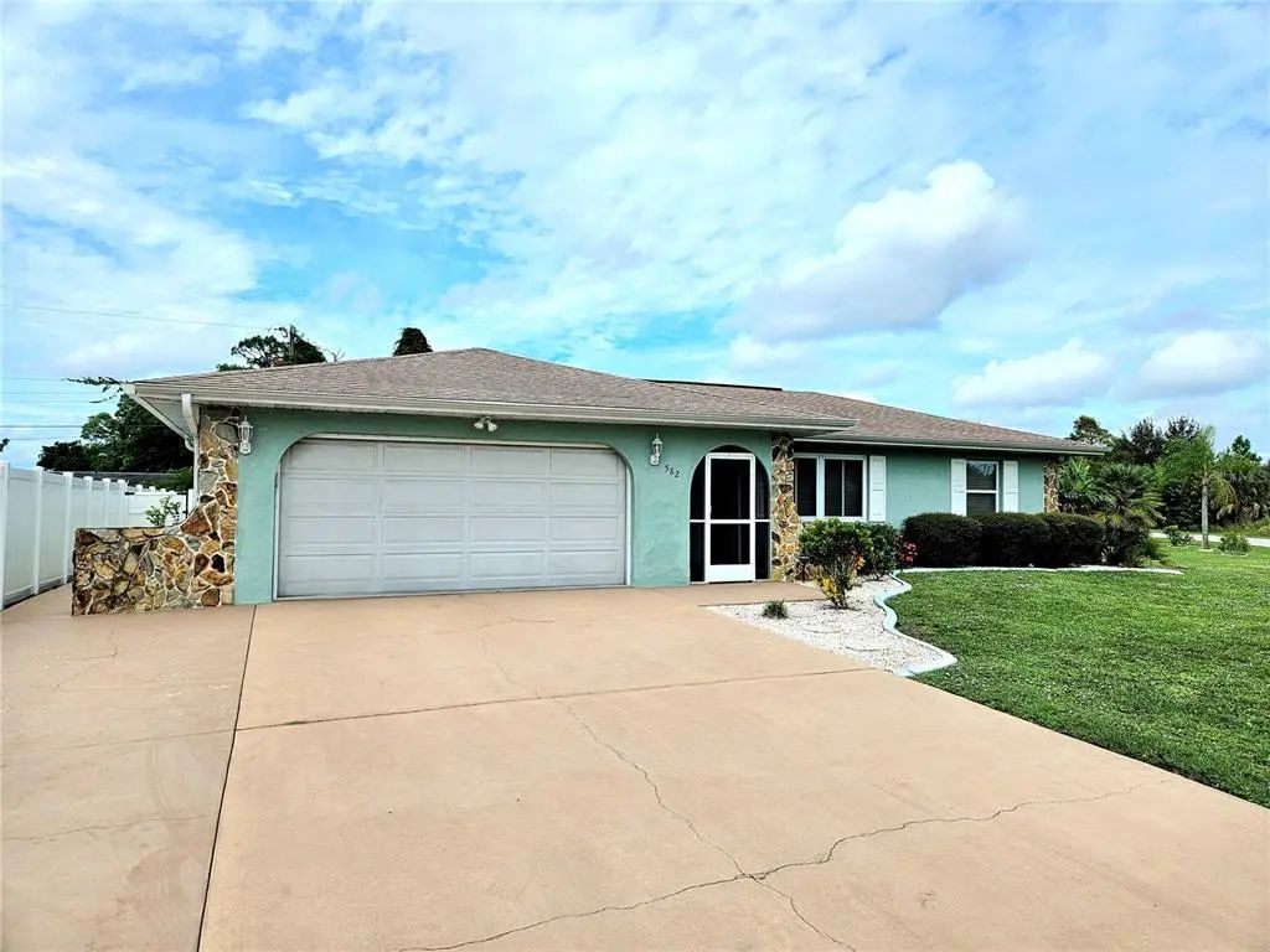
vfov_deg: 58.9
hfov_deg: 73.9
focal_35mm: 23
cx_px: 635
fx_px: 844
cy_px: 476
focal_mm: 5.4
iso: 25
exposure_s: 1/5000
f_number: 1.8
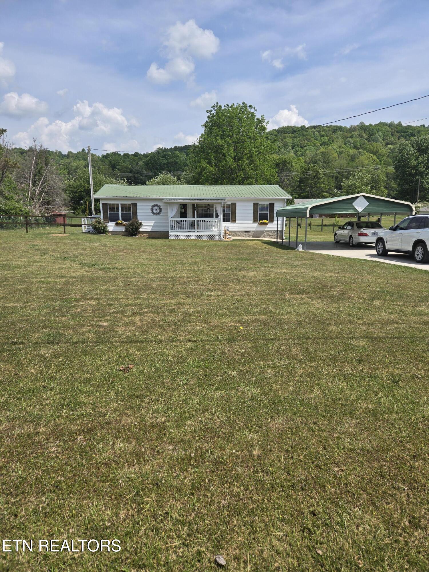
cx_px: 214
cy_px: 286
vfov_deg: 73.9
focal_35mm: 23
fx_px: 380
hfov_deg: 58.9
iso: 25
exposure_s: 1/2708
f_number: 1.8
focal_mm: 5.4
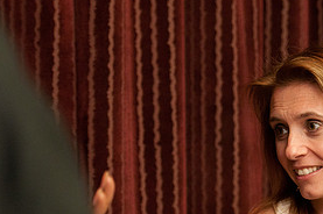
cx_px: 314
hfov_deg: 6.6
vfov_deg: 4.4
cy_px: 197
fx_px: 2814
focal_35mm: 314
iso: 1000
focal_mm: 100
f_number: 2.8
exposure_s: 1/60
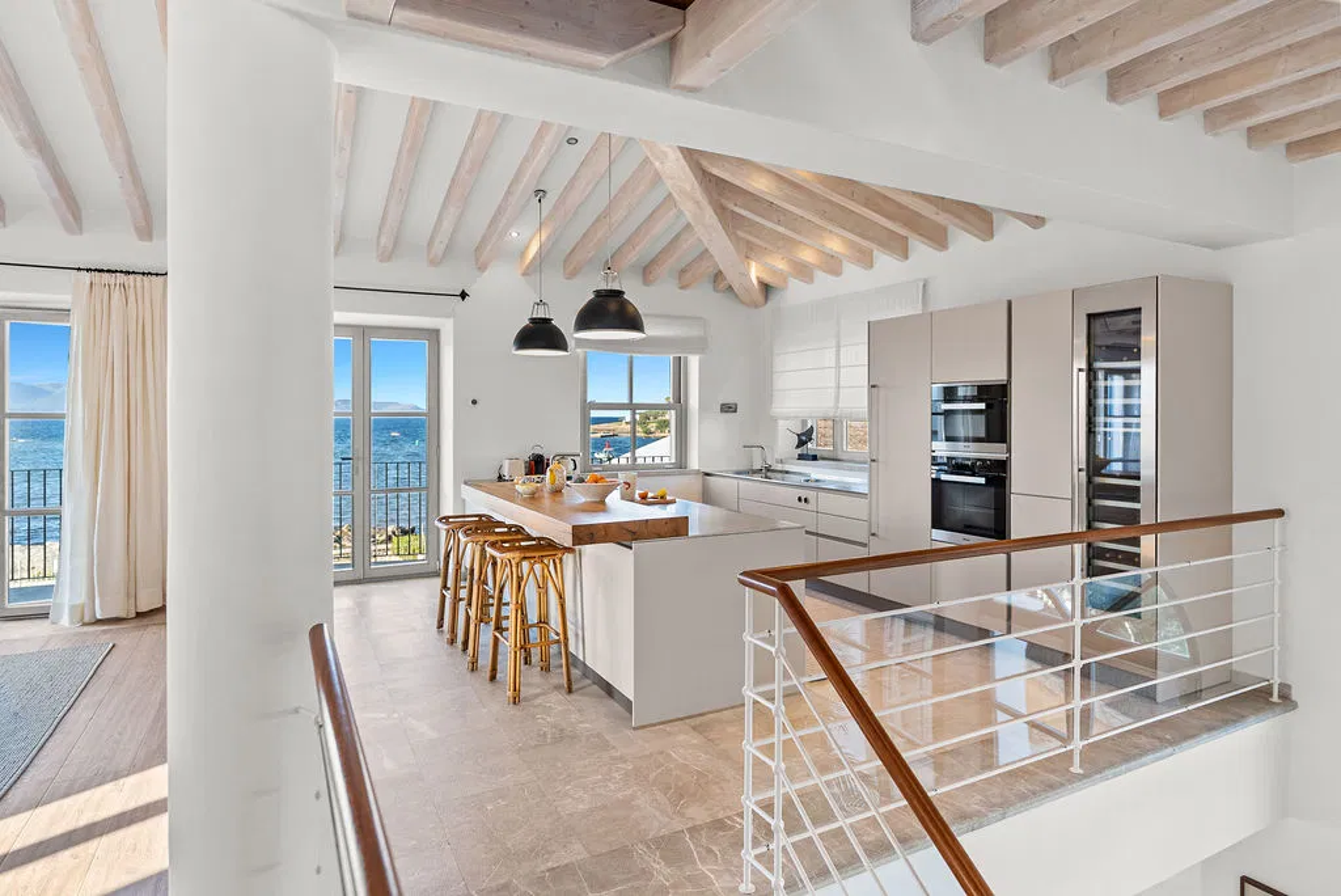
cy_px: 448
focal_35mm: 19
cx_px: 670
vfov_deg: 64.6
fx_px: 708
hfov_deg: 86.9
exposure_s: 1/30
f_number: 3.2
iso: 320
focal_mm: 19
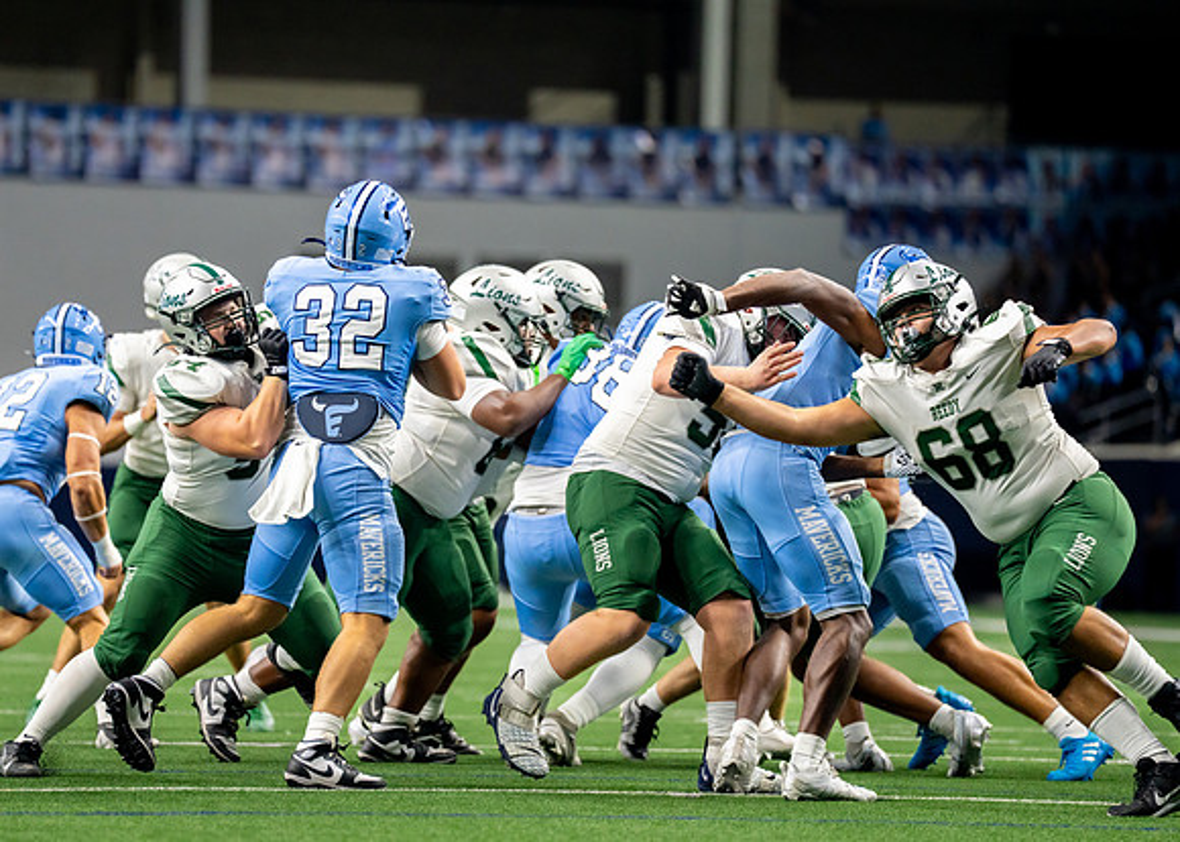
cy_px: 451
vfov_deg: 6.1
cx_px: 477
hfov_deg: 8.5
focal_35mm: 236
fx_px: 7909
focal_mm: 200
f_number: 2.8
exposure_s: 1/1000
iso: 2000
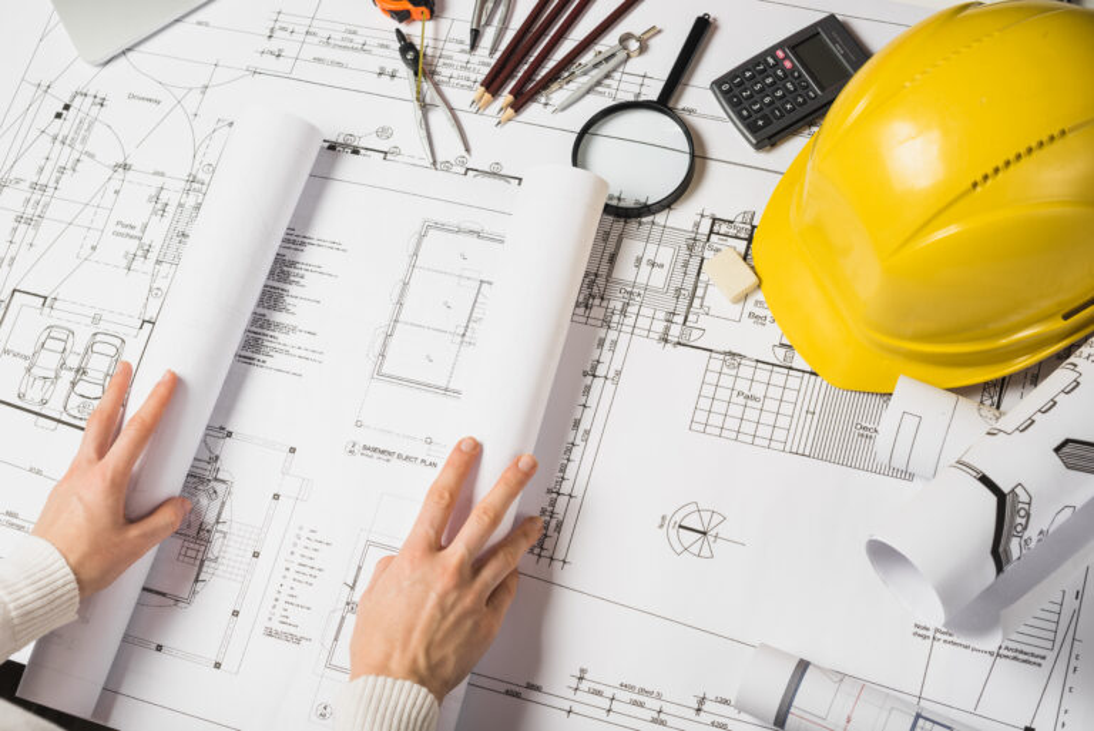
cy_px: 366
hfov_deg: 39.6
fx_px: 1520
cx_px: 547
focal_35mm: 50
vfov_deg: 27.0
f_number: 10
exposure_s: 1/160
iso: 100
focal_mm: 50
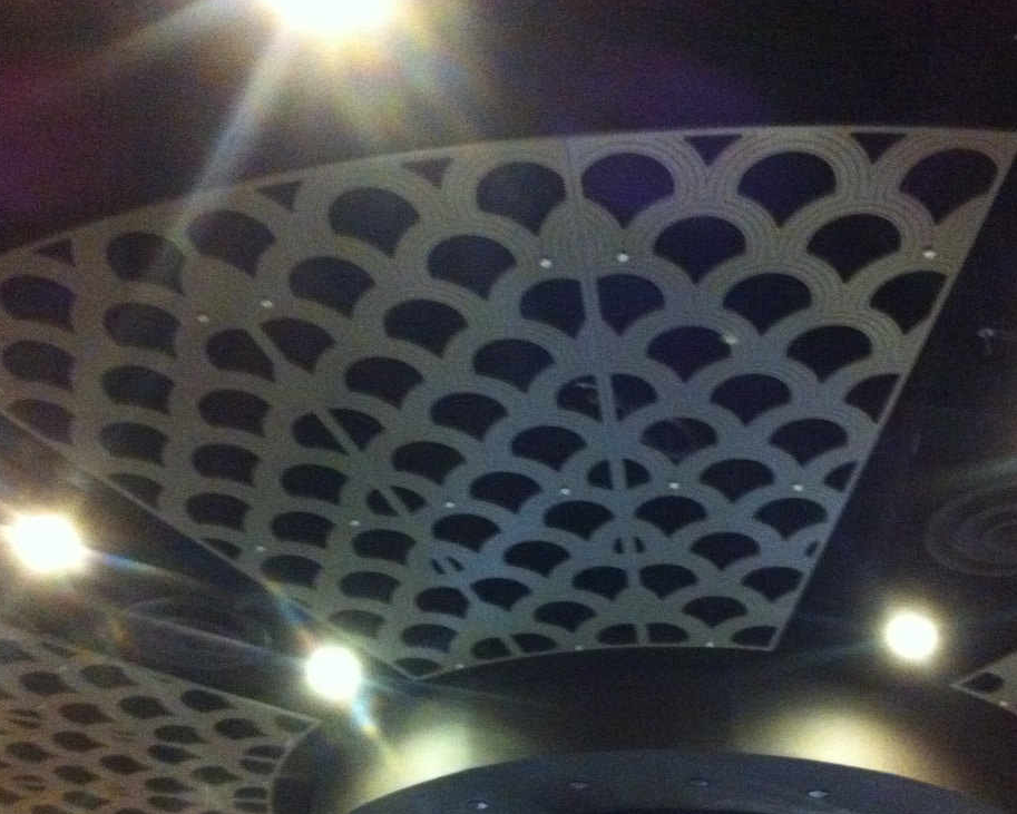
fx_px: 1505
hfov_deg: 37.3
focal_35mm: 50
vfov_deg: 30.1
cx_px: 536
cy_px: 510
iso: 1000
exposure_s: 1/15
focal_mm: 3.85
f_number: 2.8
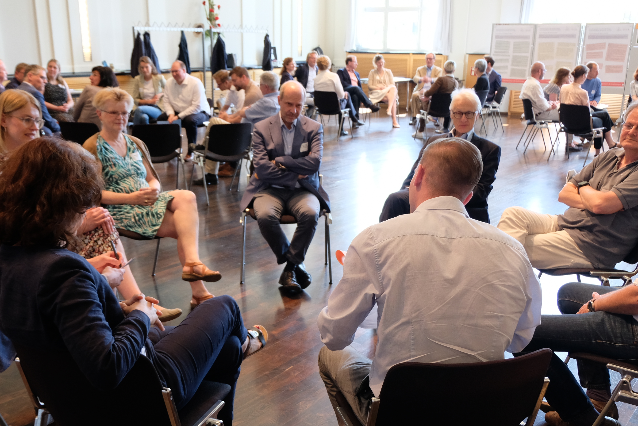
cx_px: 304
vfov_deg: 33.9
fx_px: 691
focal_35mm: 39
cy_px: 287
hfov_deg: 49.5
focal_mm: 16.7
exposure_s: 1/40
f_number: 4
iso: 800
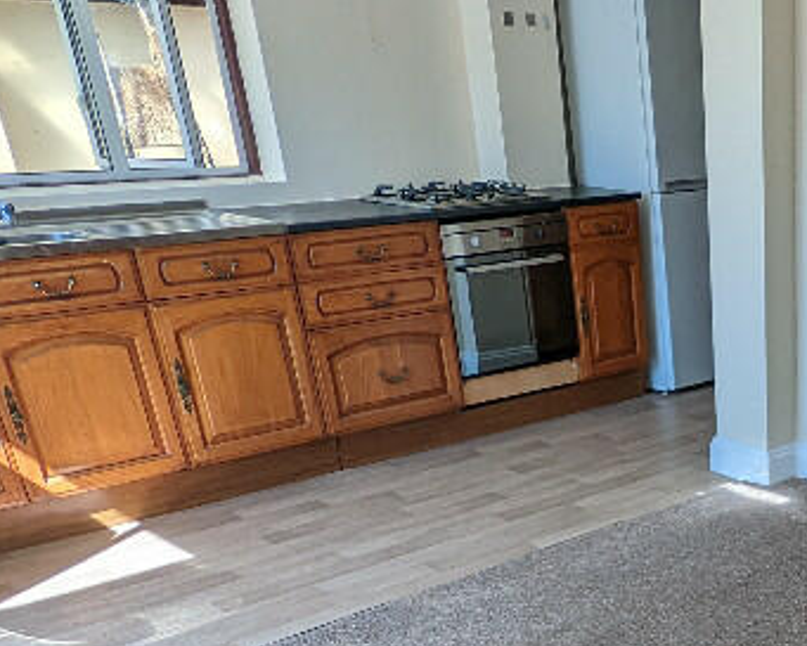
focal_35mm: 47
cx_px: 864
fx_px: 1123
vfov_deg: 29.4
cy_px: 683
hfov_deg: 34.7
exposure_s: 1/252
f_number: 2.2
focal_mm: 2.35
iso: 48
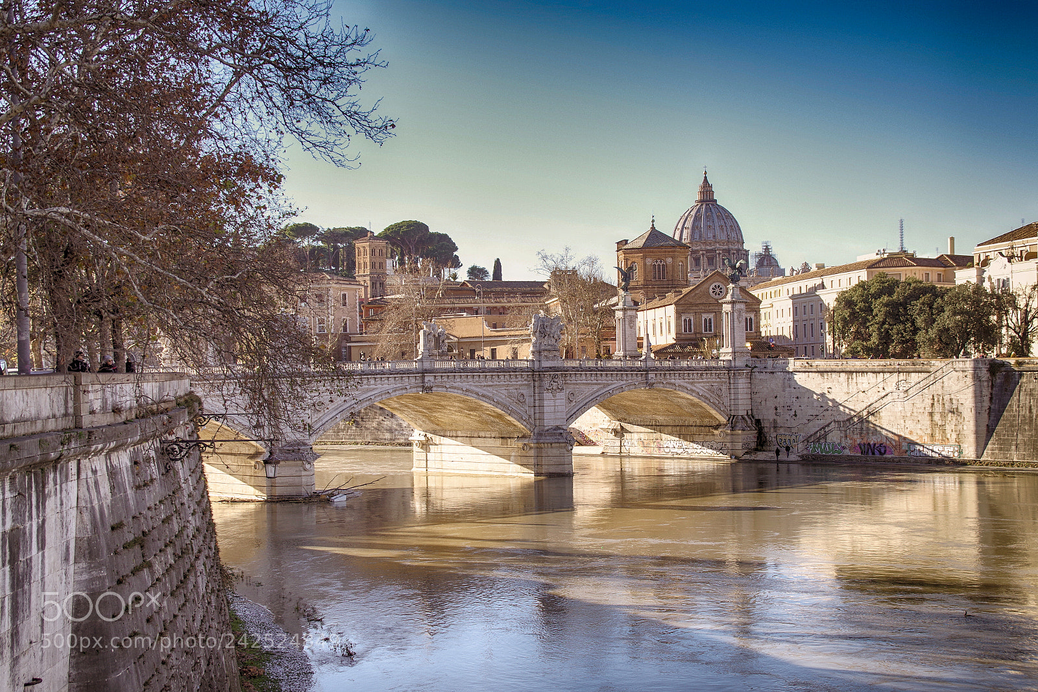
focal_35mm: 50
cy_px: 346
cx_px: 519
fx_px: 1427
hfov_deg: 40.0
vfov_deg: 27.2
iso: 100
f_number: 7.1
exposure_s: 1/200
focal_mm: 33
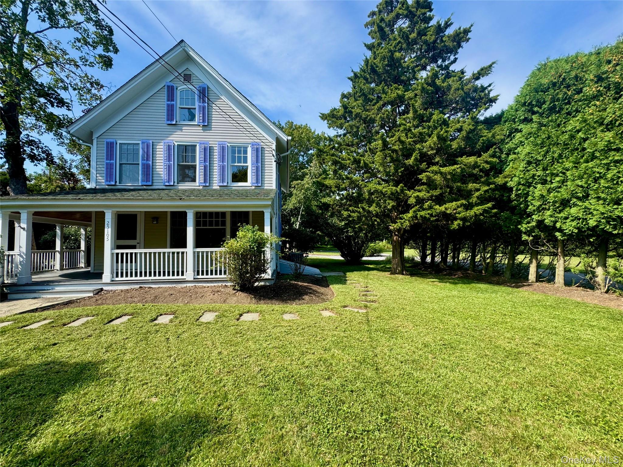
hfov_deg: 102.1
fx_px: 252
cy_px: 234
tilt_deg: +1.6
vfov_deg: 85.7
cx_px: 312
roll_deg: -1.7
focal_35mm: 14
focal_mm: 2.22
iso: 50
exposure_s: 1/756
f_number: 2.2
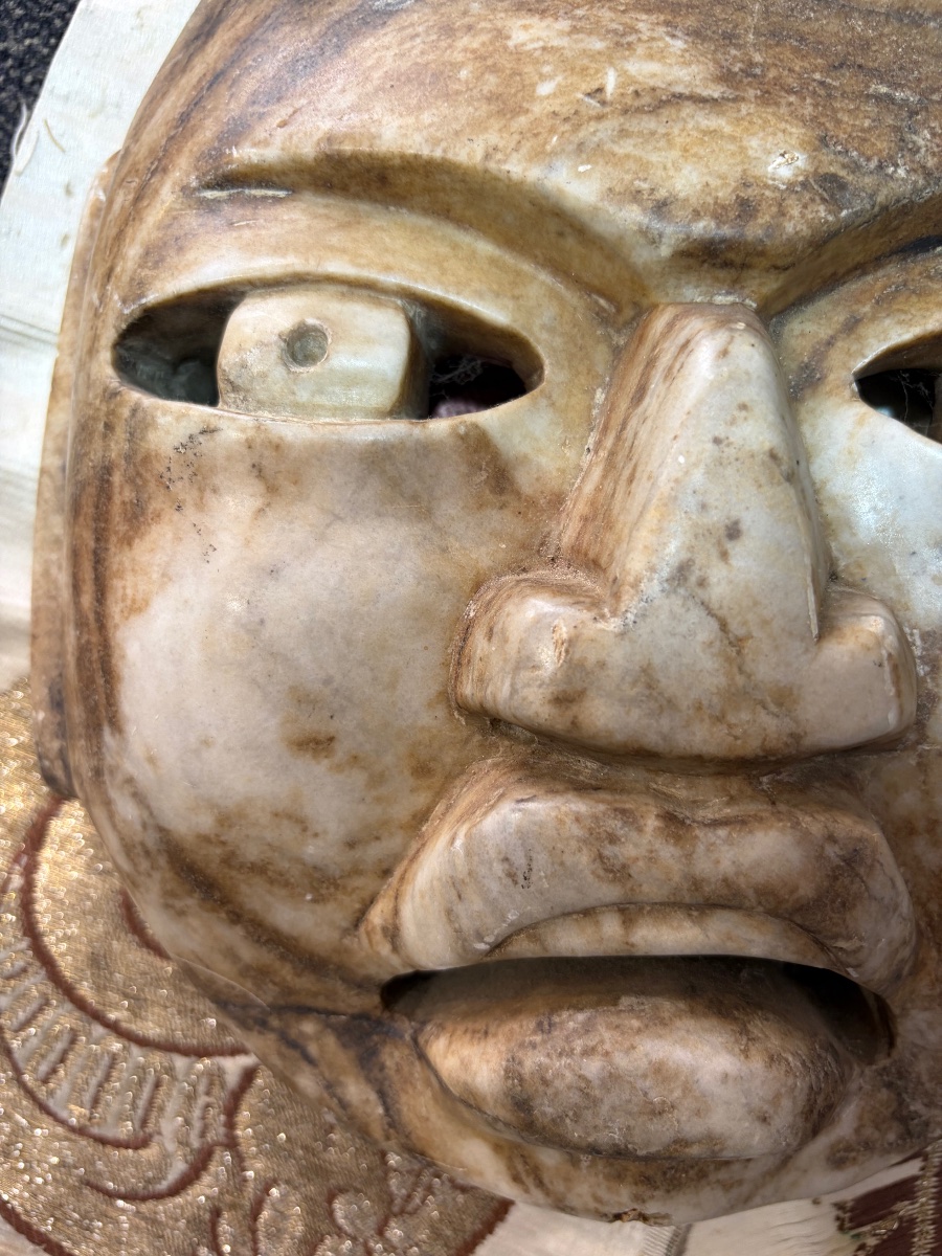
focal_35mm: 26
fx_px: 943
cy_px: 628
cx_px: 471
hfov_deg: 53.1
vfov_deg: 67.3
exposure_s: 1/50
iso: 100
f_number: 1.6
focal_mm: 5.96
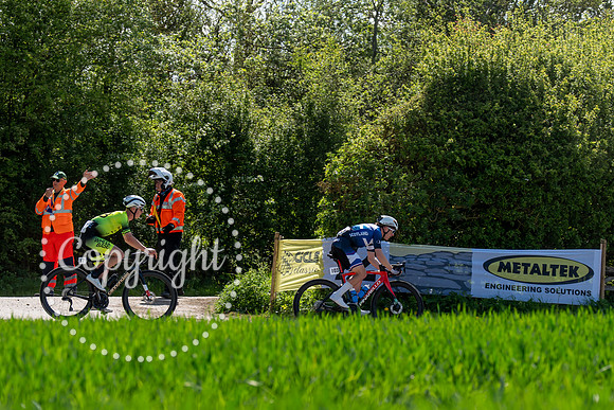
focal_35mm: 213
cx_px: 389
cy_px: 260
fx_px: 3628
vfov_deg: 6.5
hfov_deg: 9.7
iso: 400
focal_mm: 168
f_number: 5.6
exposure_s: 1/1000
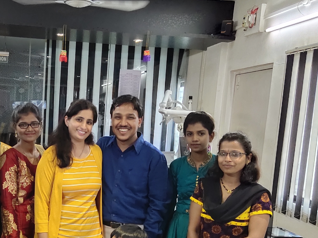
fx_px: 459
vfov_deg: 28.6
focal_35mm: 50
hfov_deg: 36.9
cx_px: 65
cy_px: 186
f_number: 1.8
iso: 405
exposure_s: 1/50
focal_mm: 4.71
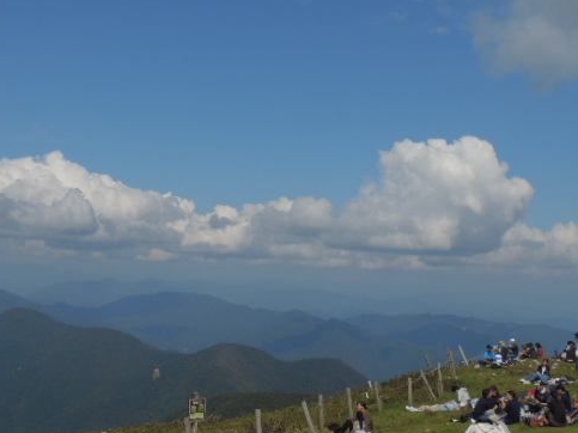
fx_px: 885
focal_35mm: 53
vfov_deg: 27.5
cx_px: 197
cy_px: 207
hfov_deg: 35.9
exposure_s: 1/1600
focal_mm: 7.1
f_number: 4.7
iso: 100
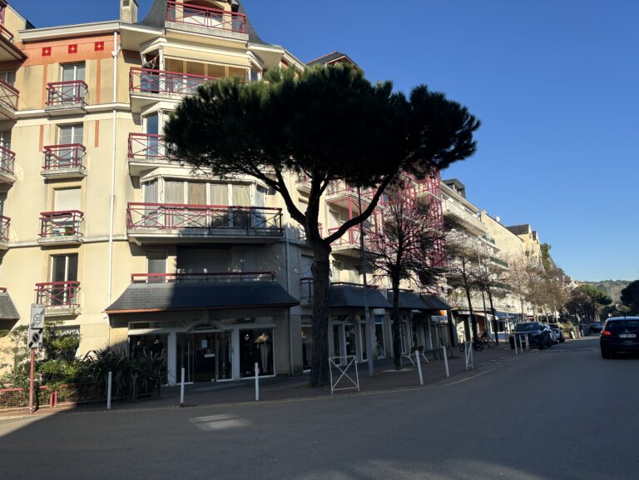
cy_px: 240
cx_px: 320
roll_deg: +3.2
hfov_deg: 67.3
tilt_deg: +9.7
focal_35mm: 26
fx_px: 480
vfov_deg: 53.1
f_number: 1.6
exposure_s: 1/2639
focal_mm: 5.96
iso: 50
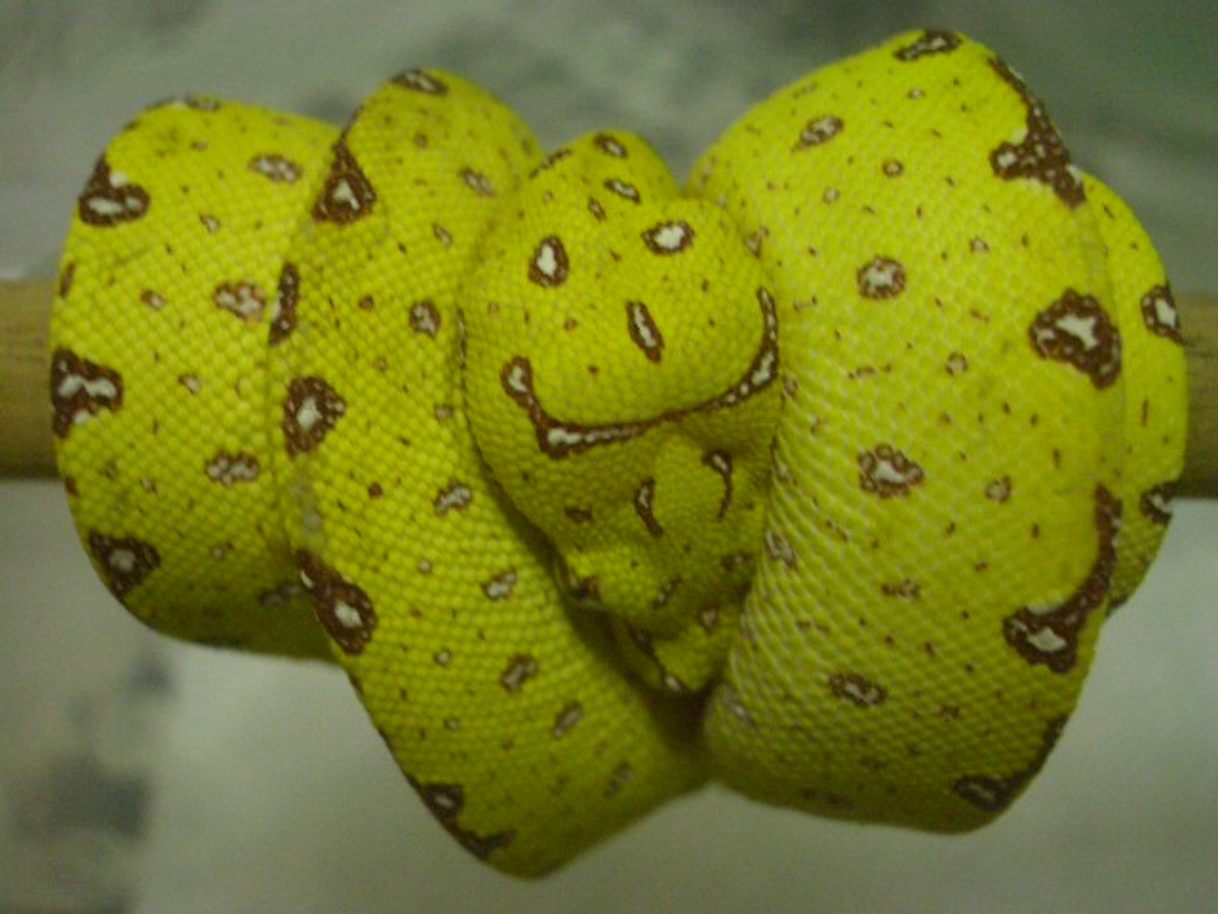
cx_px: 609
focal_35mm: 49
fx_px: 1724
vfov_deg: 29.7
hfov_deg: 38.9
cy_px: 457
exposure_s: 1/13
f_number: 3.1
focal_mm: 8.2
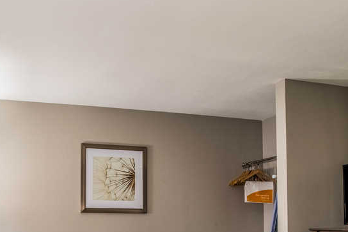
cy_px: 217
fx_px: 387
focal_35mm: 40
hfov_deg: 47.3
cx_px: 104
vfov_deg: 31.5
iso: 400
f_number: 8
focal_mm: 17
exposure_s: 1/40
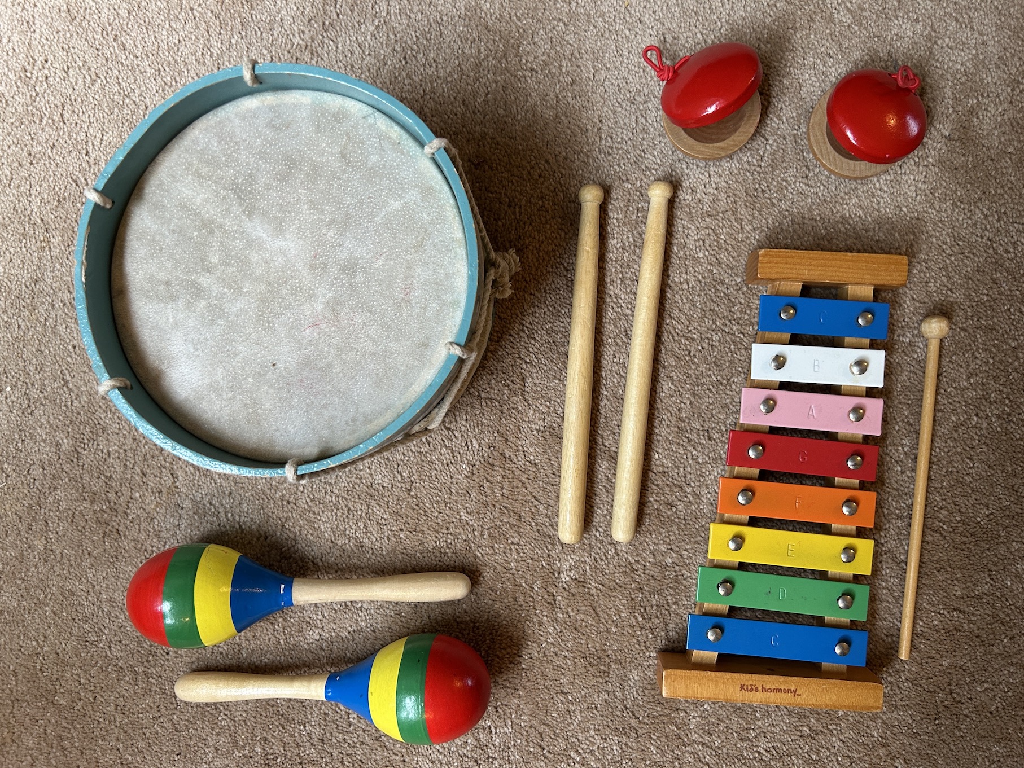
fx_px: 769
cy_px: 384
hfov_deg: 67.3
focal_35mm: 26
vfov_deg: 53.1
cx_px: 512
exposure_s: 1/50
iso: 160
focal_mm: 5.7
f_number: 1.5
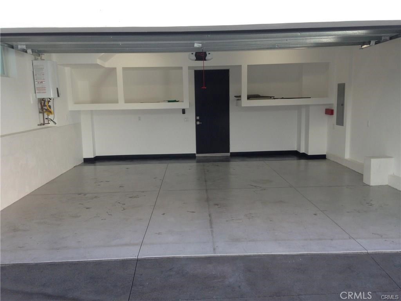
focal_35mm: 33
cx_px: 200
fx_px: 382
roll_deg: +0.7
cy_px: 150
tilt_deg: -9.1
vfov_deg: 42.9
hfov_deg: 55.4
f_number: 2.4
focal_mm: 4.12
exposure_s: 1/120
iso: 50
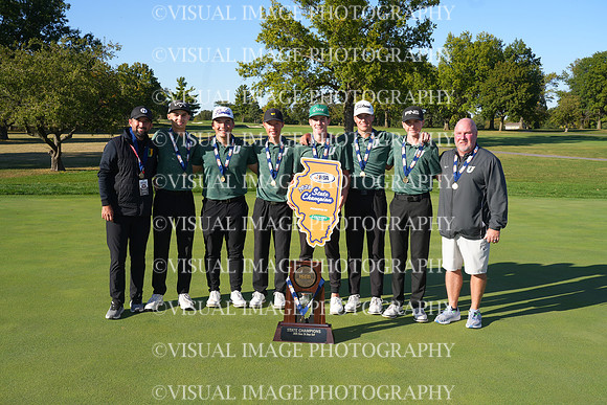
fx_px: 590
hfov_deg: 54.4
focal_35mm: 35
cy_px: 202
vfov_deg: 37.9
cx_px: 304
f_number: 8
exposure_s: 1/250
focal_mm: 35
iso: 100
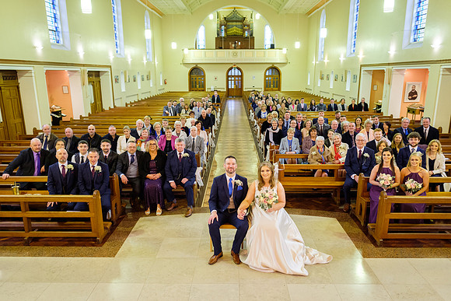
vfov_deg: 51.3
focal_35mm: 25
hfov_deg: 71.5
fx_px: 313
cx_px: 232
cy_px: 156
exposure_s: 1/100
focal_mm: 16
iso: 2500
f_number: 2.5
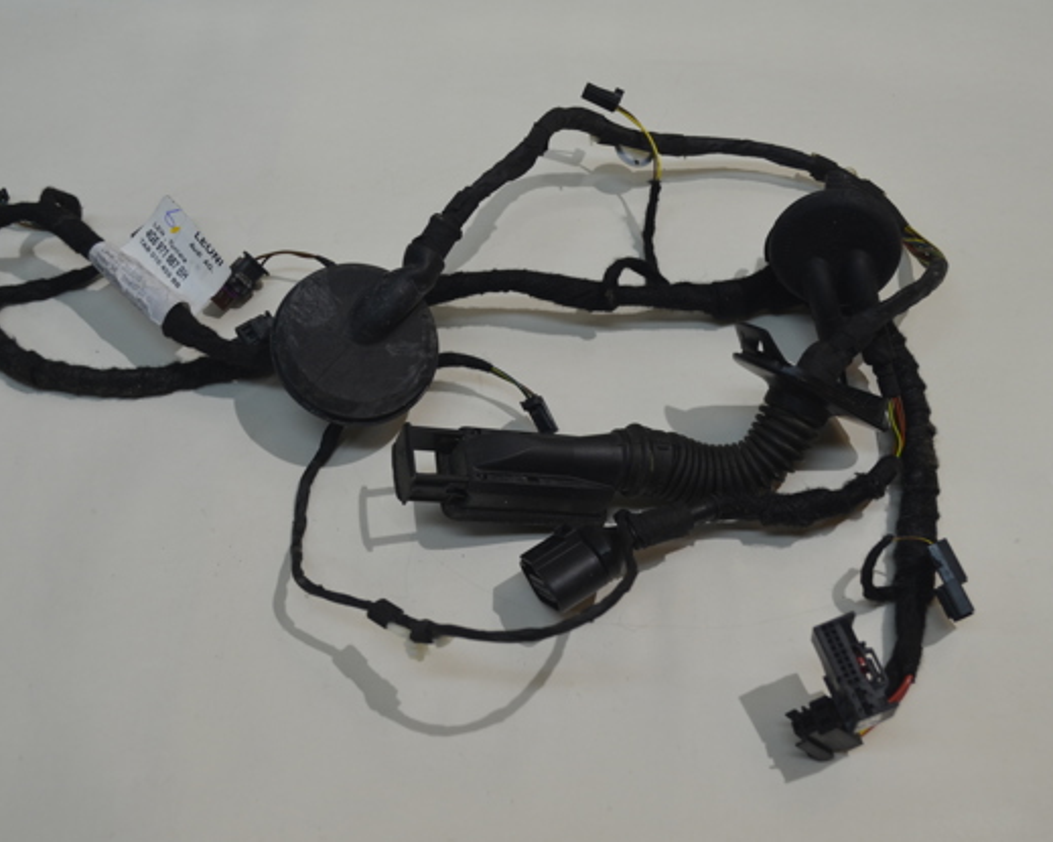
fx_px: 1402
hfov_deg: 41.1
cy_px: 421
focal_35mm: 45
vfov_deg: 33.4
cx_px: 499
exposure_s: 1/125
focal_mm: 26
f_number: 5.6
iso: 400
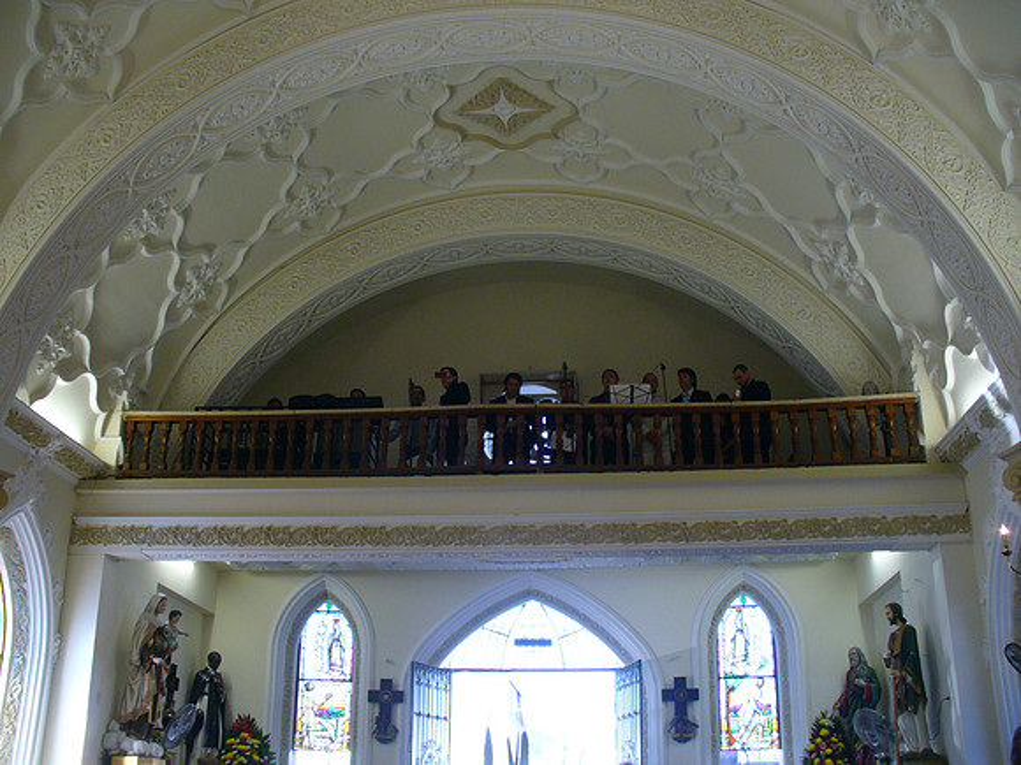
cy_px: 382
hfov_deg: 50.1
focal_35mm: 37
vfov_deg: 38.7
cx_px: 510
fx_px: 1091
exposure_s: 1/50
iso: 100
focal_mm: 6.1
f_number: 2.8
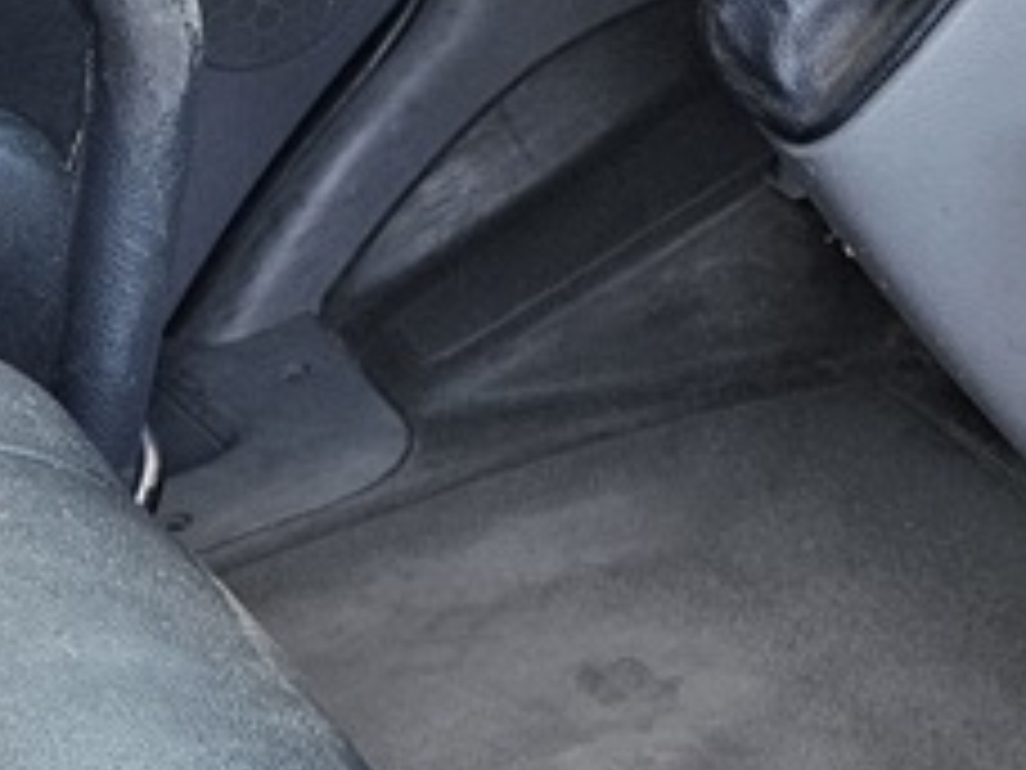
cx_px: 522
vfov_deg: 13.5
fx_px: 2994
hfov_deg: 19.4
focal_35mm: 101
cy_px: -482
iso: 160
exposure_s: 1/190
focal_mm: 5.4
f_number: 1.8
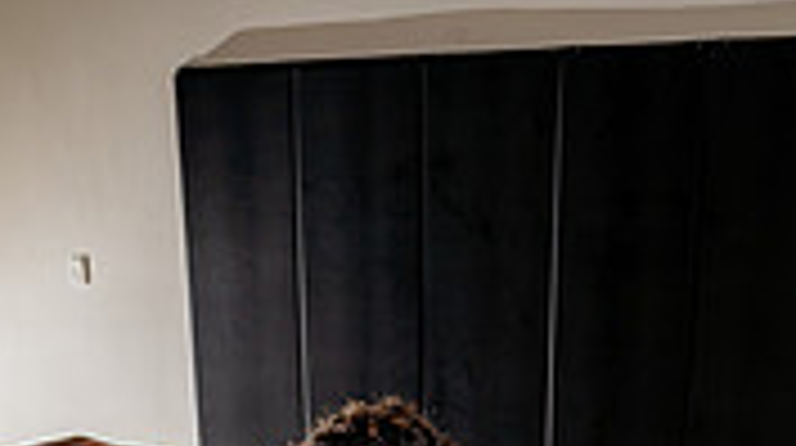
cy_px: 973
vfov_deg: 14.4
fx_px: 1349
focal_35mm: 64
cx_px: 423
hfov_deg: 32.9
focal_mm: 24
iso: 640
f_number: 8
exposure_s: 1/200
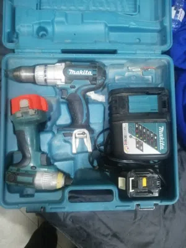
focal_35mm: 27
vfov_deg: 65.3
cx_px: 93
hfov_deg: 51.4
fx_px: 193
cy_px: 124
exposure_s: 1/20
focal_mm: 3.62
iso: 500
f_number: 1.8
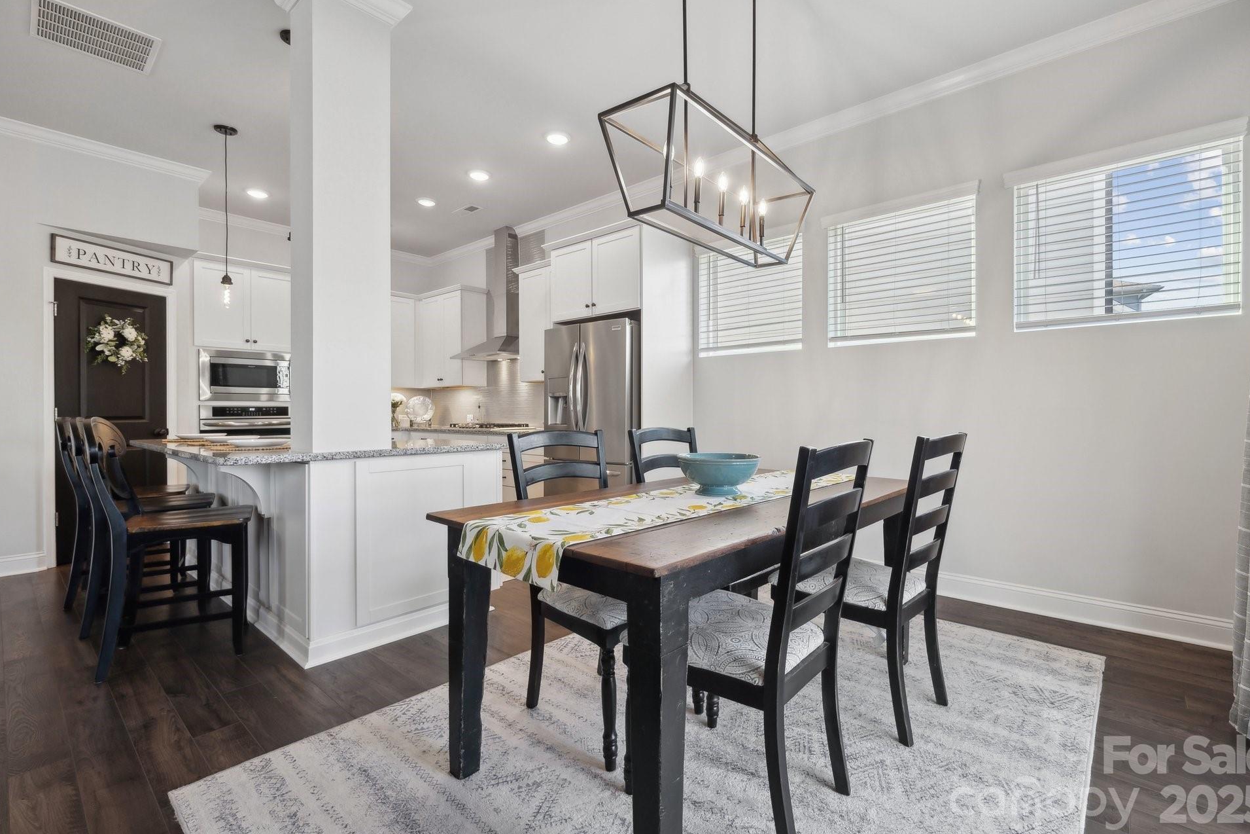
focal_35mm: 15
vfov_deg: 77.3
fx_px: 521
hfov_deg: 100.3
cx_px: 650
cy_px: 412
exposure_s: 1/20
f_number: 7.1
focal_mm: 14
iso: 160
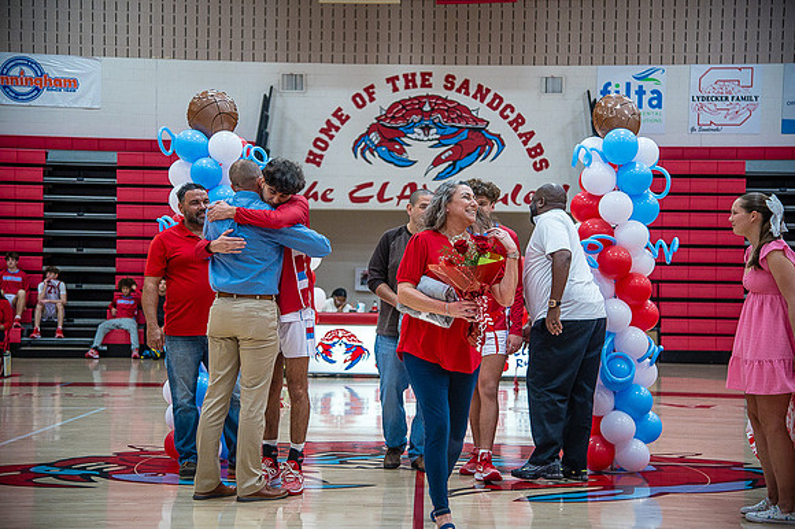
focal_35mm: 66
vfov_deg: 20.6
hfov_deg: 30.5
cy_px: 264
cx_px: 398
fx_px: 1457
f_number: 4
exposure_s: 1/320
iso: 2000
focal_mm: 66
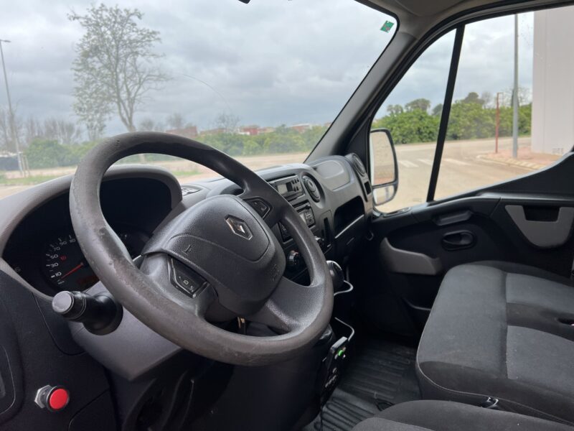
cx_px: 287
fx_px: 431
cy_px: 216
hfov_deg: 67.3
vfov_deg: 53.1
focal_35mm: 26
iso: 50
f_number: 1.5
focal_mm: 5.7
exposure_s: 1/654
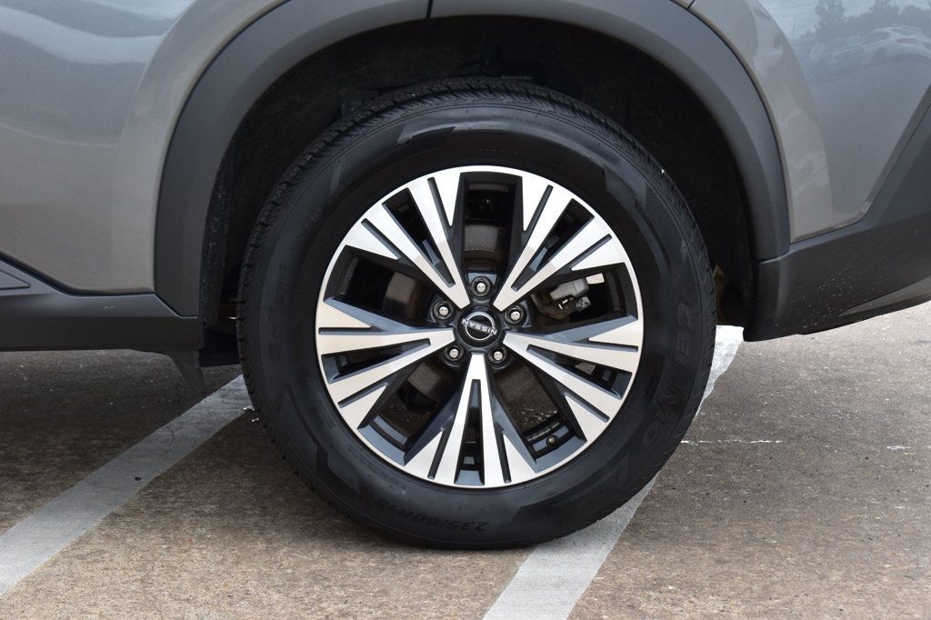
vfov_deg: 16.5
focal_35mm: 82
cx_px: 466
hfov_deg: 24.6
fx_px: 2133
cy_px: 310
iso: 400
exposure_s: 1/200
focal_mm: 55
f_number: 10
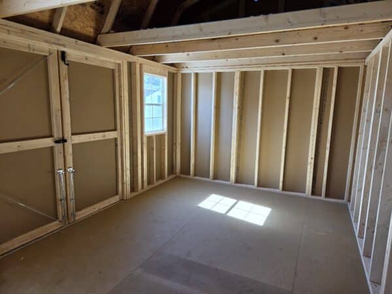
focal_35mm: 23
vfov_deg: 58.9
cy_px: 147
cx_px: 196
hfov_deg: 73.9
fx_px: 260
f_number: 1.8
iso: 64
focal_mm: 5.4
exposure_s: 1/180
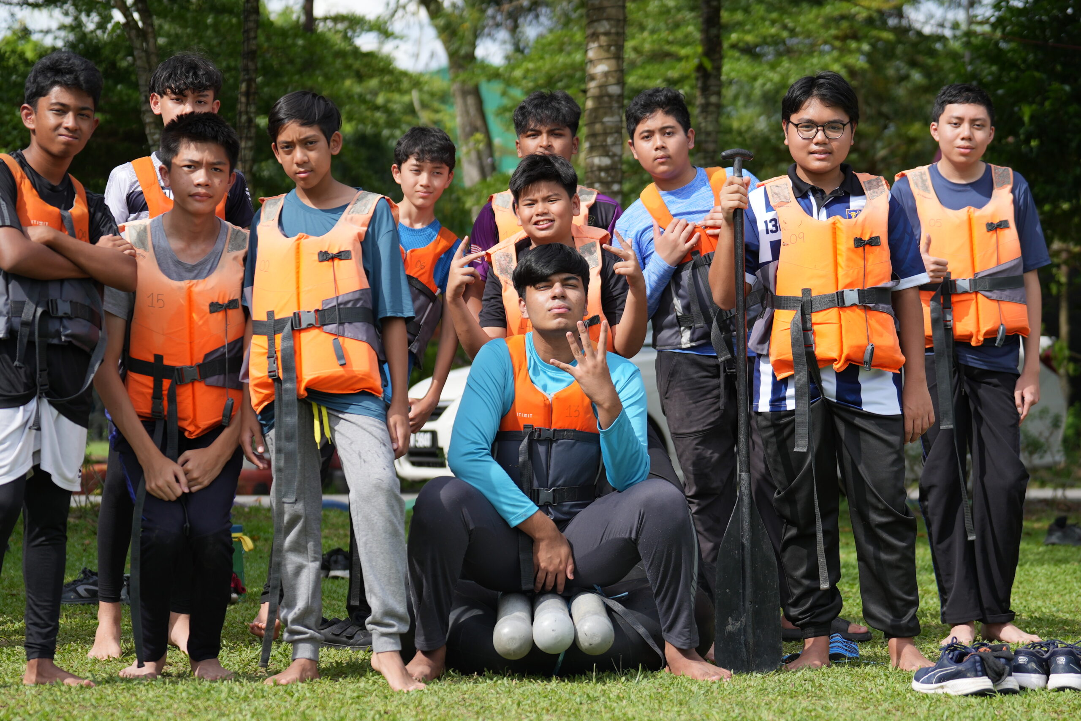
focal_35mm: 105
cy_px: 360
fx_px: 3153
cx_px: 540
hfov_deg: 19.5
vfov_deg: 13.0
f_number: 2.8
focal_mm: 70
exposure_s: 1/1600
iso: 100
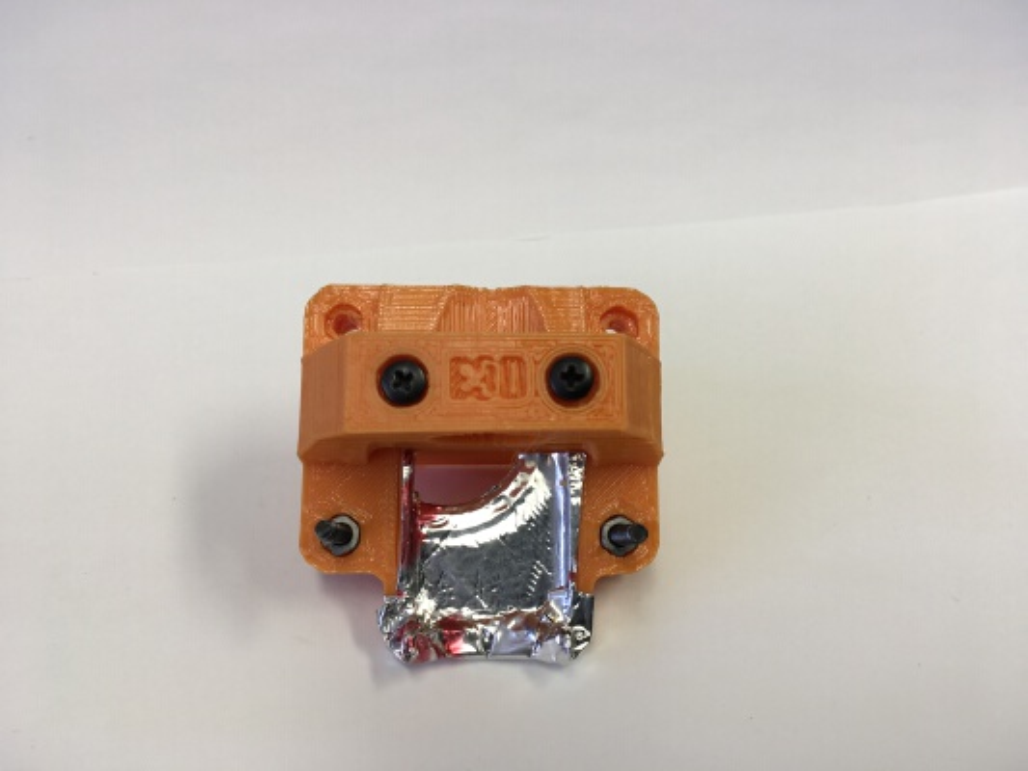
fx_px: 861
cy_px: 386
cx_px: 514
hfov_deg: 61.6
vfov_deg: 48.2
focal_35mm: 29
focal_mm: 4.15
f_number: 2.2
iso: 25
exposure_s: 1/60
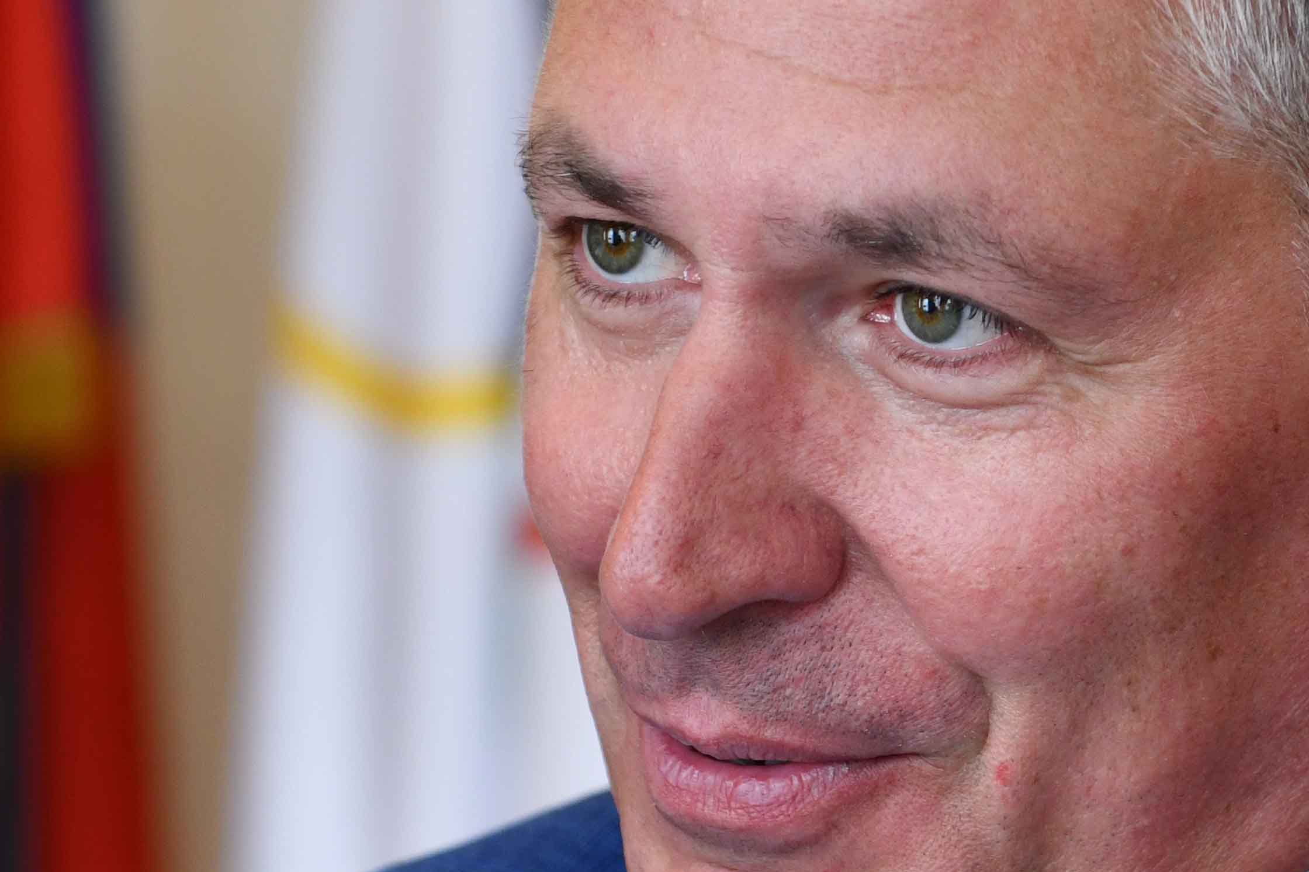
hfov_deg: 8.0
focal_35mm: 258
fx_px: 9380
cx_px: 785
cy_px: 570
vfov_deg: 5.3
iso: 560
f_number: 4.5
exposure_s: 1/200
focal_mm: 70
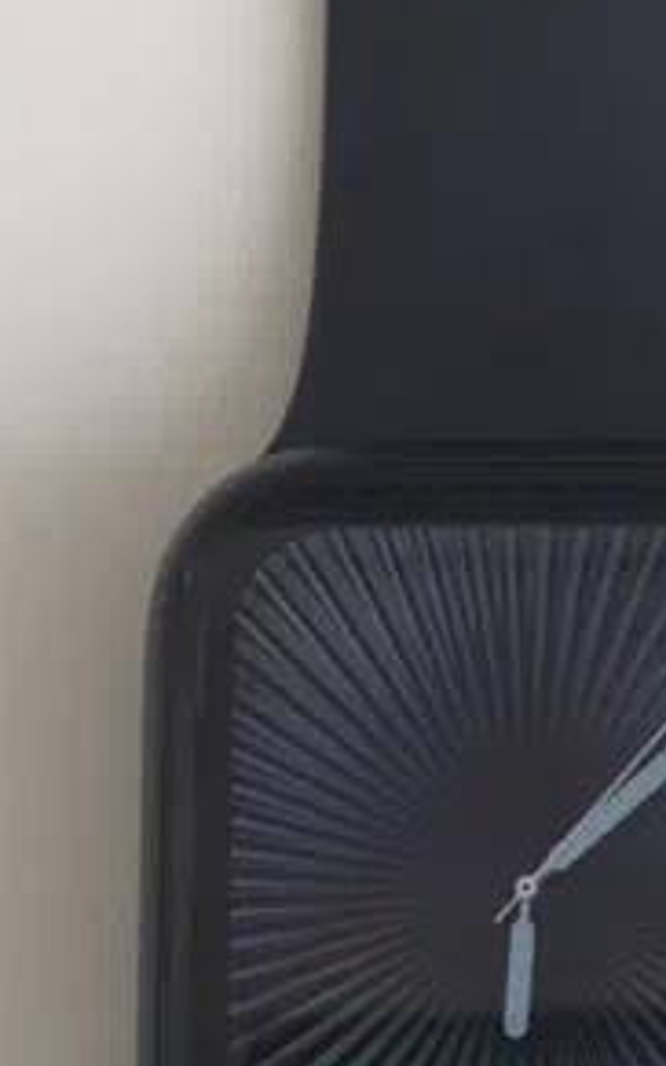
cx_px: 549
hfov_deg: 9.4
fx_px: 4035
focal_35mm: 139
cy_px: 756
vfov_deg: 15.0
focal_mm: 3.99
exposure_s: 1/50
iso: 25
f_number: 1.8
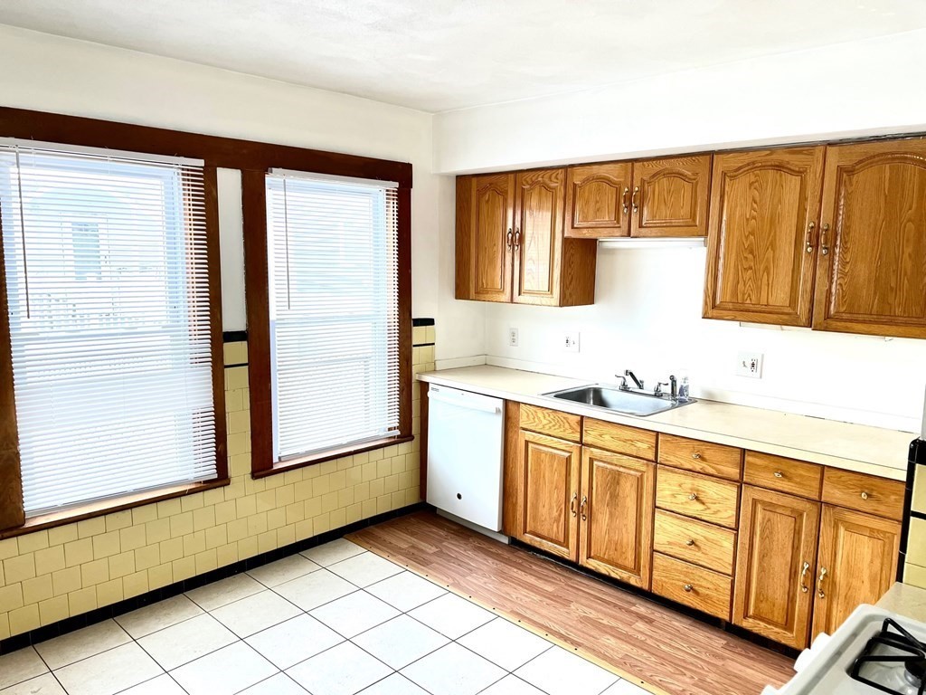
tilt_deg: -8.0
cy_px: 348
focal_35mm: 26
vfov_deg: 53.1
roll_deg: -0.4
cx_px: 463
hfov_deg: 67.3
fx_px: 696
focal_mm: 5.7
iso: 64
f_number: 1.5
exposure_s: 1/131
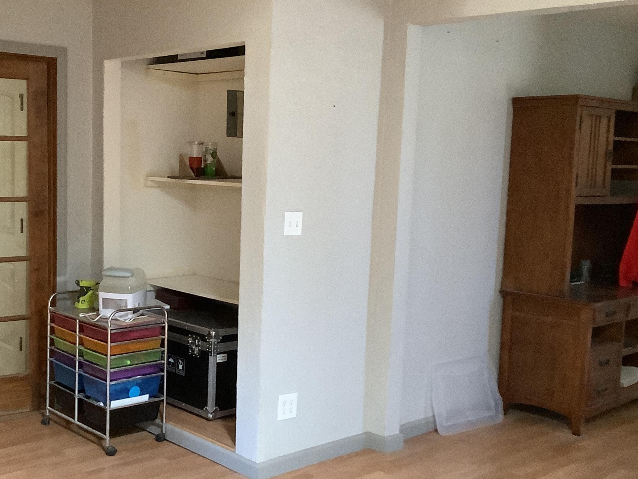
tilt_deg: -7.2
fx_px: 829
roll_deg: -0.8
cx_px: 212
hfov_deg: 41.5
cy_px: 246
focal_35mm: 45
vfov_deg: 32.2
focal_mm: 3.3
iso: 400
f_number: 2.4
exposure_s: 1/33
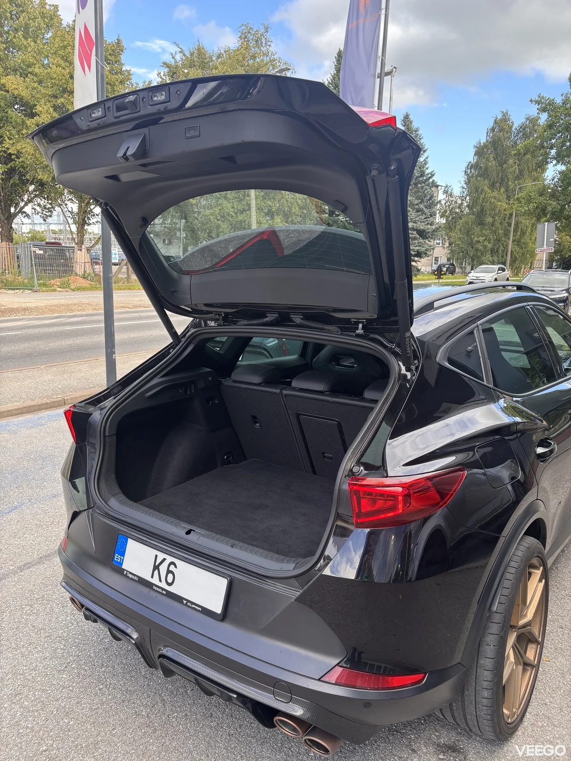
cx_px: 286
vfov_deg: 67.3
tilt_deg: -12.3
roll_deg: -2.2
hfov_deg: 53.1
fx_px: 572
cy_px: 380
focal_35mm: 26
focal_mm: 5.96
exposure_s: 1/220
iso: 40
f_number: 1.6
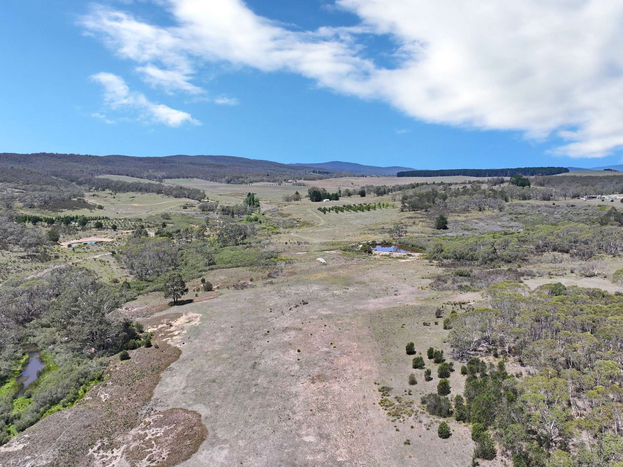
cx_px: 312
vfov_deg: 56.8
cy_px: 234
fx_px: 432
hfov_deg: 71.6
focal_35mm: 24
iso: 100
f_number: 2.8
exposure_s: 1/240
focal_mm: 12.29
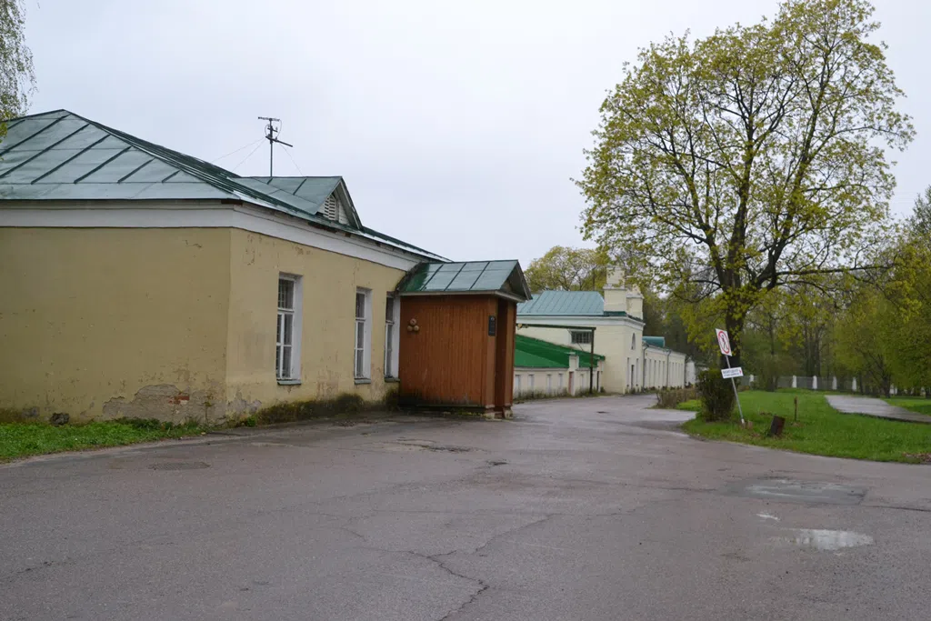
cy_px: 310
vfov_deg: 33.0
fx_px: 1047
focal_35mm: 40
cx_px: 466
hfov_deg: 47.9
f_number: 10
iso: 1600
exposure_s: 1/400
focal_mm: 27
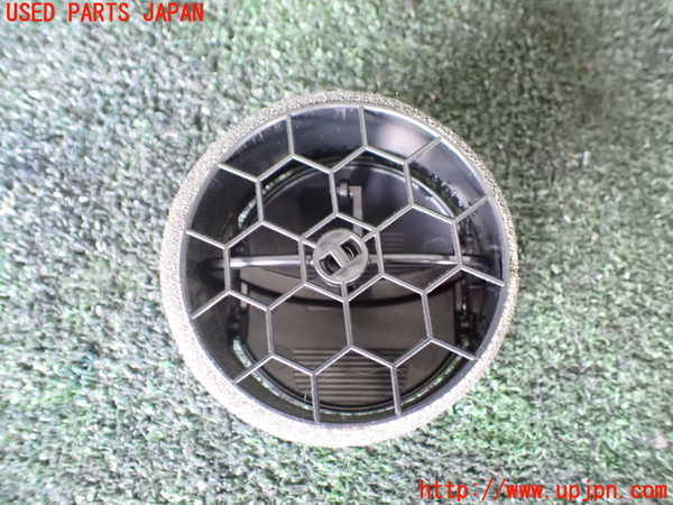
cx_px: 336
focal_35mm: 30
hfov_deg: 60.0
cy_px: 252
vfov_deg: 46.8
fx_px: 583
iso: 1600
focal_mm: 5.4
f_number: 2.3
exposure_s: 1/30
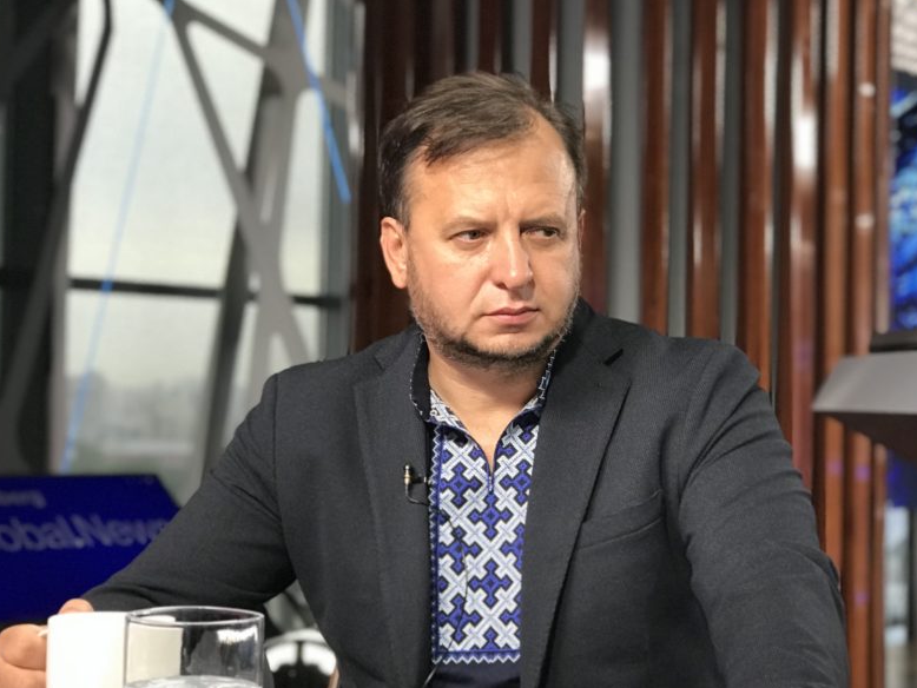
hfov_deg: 26.0
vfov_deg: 19.6
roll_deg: -1.4
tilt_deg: +1.6
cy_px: 317
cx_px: 423
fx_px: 1987
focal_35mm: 75
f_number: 2.8
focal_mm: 6.6
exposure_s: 1/63
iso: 200
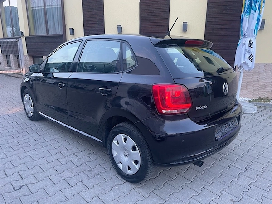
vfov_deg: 53.1
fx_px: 204
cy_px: 102
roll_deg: -0.4
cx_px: 136
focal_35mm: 26
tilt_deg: -15.7
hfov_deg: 67.3
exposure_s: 1/51
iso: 100
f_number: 1.6
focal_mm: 4.2
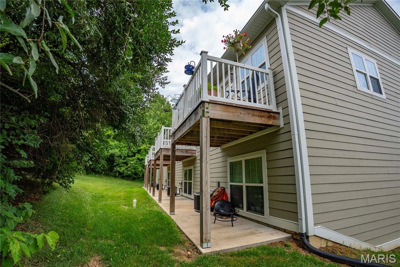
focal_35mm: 16
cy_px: 134
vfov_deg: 73.8
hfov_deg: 96.7
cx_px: 200
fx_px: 178
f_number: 11
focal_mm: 16
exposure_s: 1/640
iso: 1000
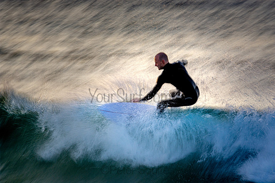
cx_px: 138
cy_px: 92
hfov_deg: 2.7
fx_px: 5730
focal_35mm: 750
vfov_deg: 1.8
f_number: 22
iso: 100
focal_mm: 500
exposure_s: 1/15
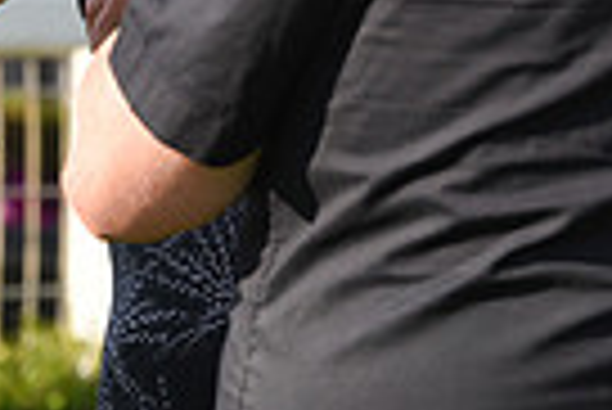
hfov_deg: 4.2
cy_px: -363
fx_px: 8407
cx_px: -126
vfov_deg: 2.8
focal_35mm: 494
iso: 500
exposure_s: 1/1600
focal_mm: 116
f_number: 5.6
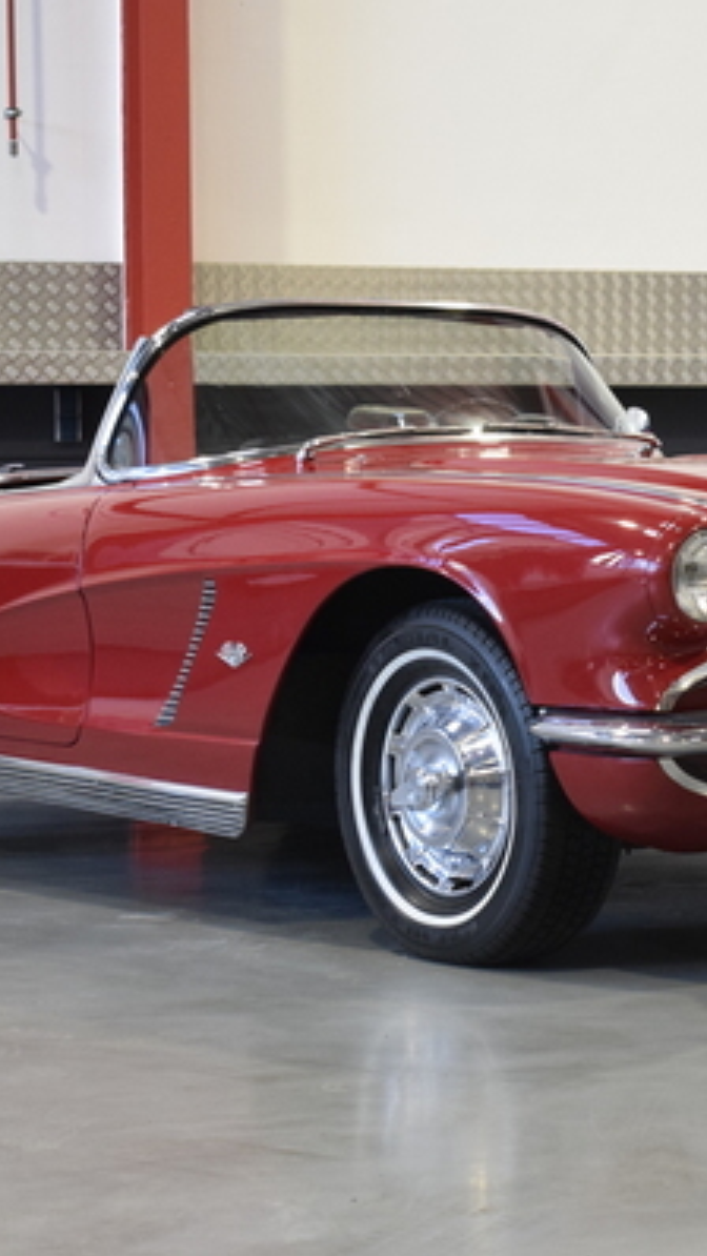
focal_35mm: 90
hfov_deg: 13.4
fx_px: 2998
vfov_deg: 23.7
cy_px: 628
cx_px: 516
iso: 1600
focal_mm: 38
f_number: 4.8
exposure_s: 1/160
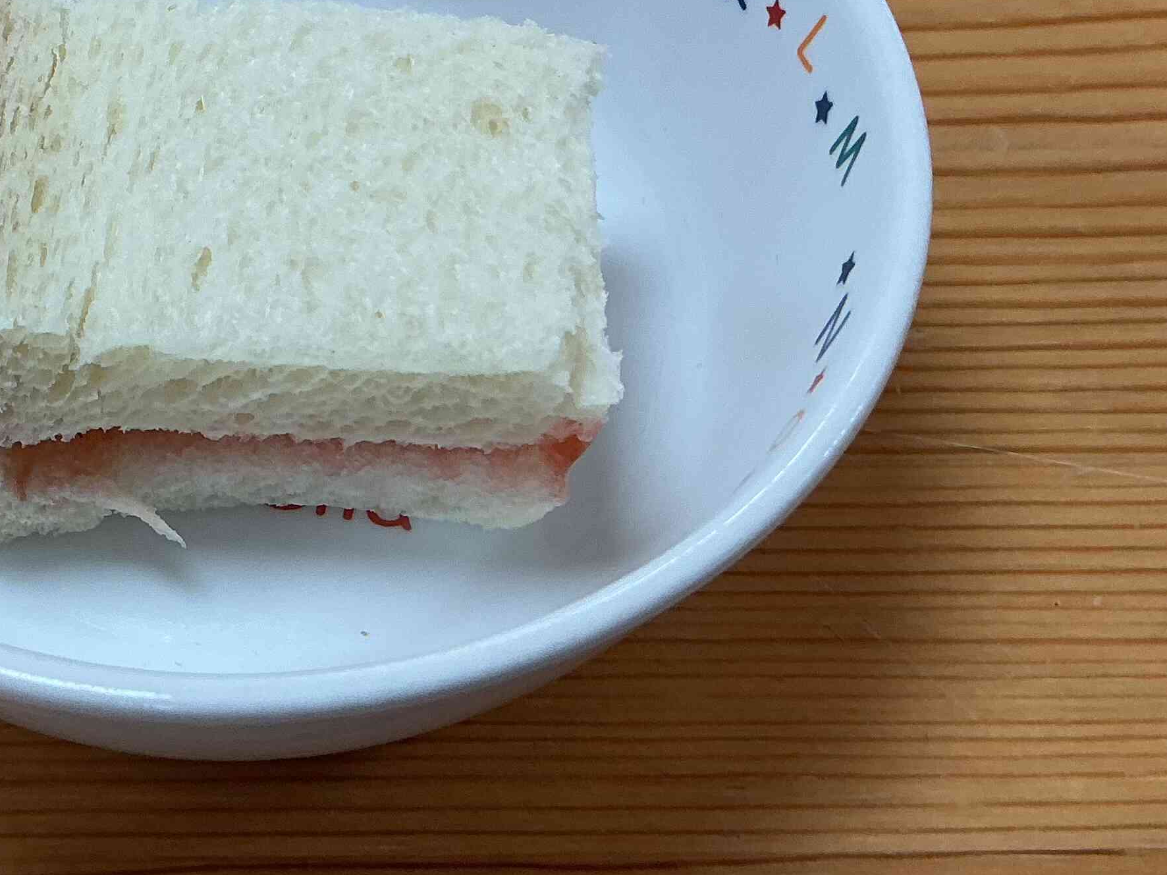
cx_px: 259
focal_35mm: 66
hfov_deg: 28.8
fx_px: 2225
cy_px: 313
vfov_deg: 22.2
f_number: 1.8
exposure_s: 1/120
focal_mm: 3
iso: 32
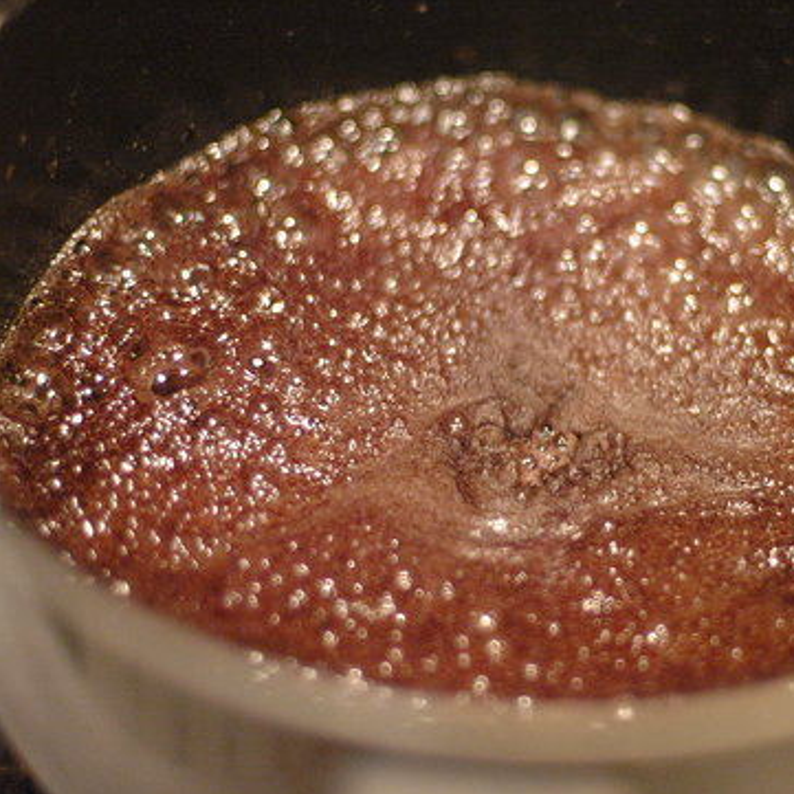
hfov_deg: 17.8
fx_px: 2517
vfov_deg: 17.9
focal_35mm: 97
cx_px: 603
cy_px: 396
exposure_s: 1/125
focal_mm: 50
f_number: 1.4
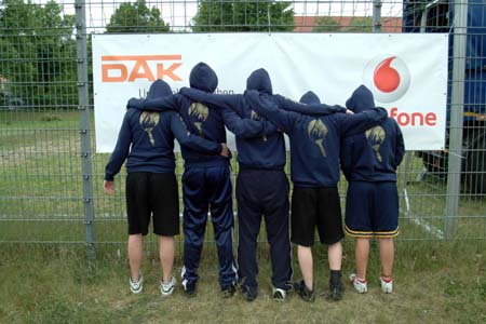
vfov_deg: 40.0
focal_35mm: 33
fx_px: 445
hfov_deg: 57.2
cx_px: 243
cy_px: 162
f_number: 8
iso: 400
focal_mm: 22
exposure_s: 1/250
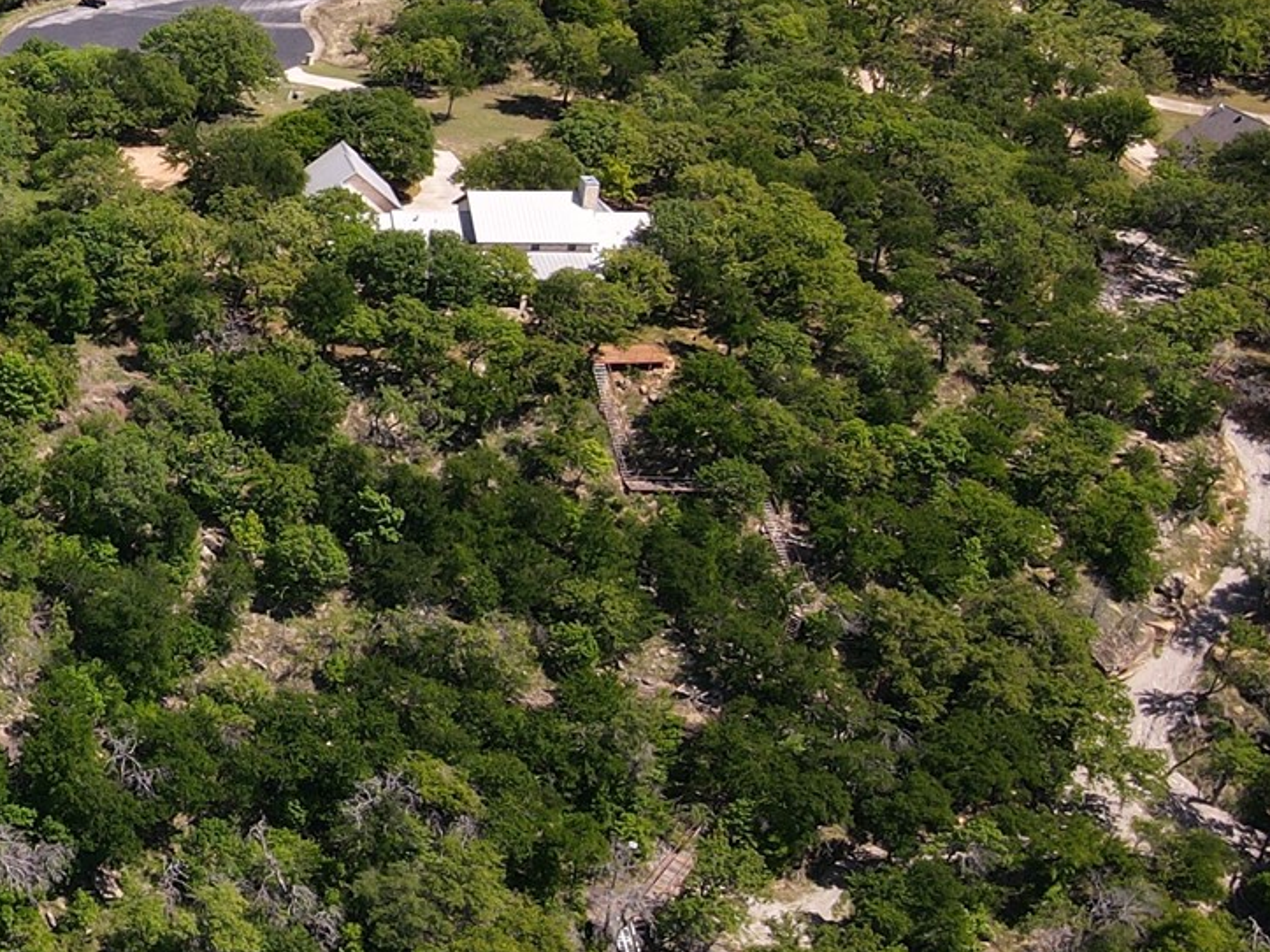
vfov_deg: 21.5
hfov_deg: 24.4
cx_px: -439
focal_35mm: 68
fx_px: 2494
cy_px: 295
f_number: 2.8
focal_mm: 4.5
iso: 100
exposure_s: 1/640
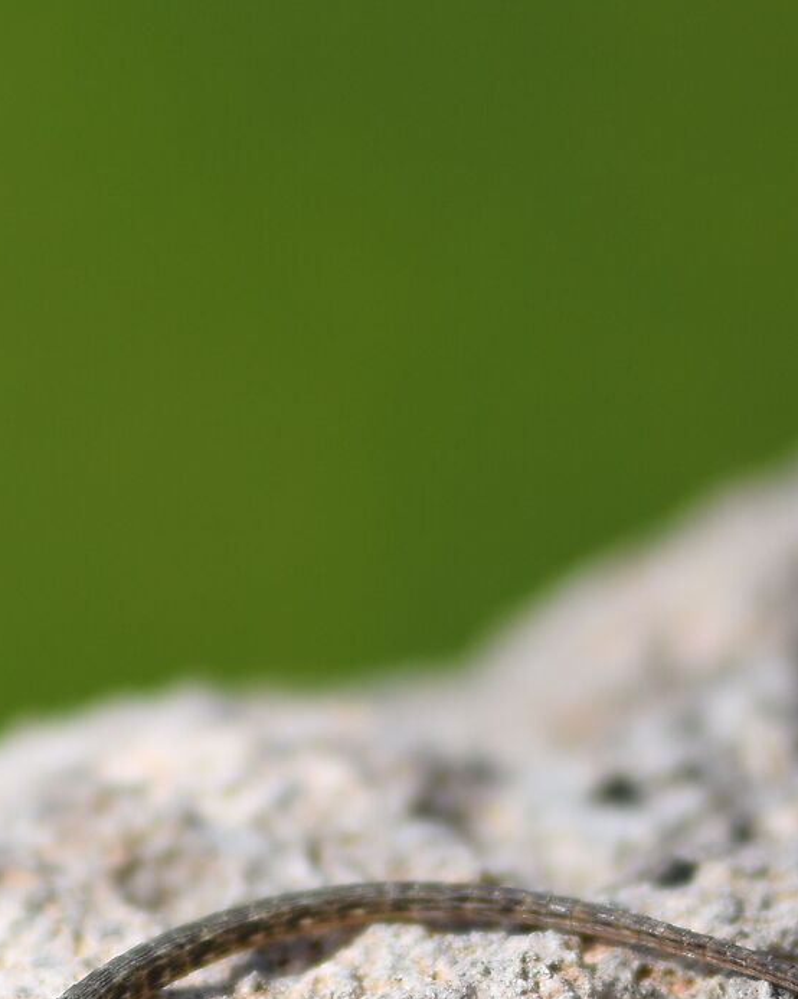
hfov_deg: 3.7
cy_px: 750
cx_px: -169
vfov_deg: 4.7
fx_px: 12246
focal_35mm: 415
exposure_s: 1/8000
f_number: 1.4
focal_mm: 85
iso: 125
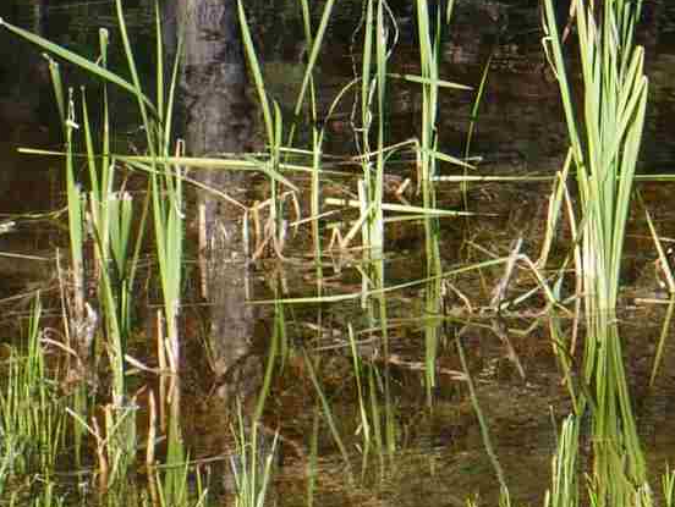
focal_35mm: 289
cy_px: -269
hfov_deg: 6.5
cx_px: 1670
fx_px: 5640
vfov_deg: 5.1
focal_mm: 26
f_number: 8
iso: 200
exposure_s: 1/250
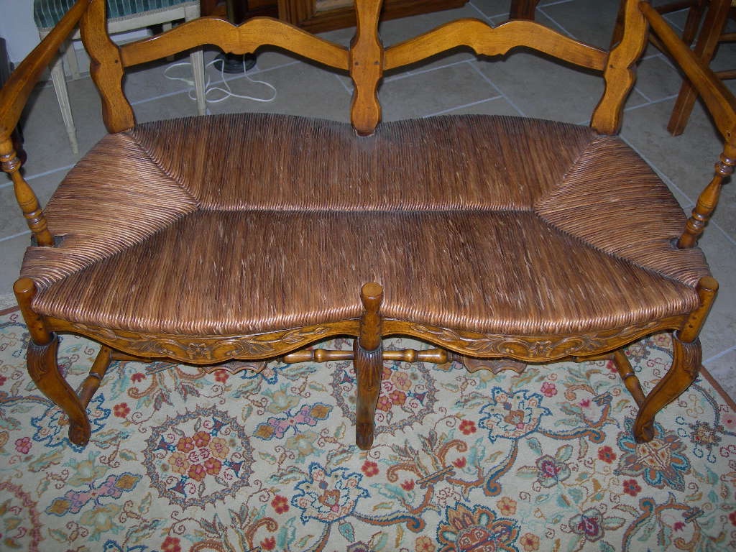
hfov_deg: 49.0
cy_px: 276
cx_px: 368
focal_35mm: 38
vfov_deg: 37.7
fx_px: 808
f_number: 2.8
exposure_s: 1/60.1
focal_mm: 7.8
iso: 89
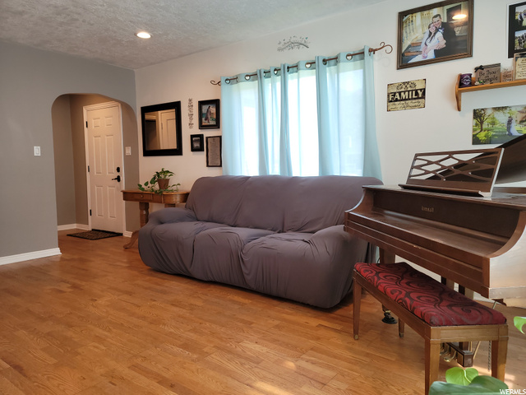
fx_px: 380
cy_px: 198
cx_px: 263
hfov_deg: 69.4
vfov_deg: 54.9
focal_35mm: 25
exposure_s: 1/60
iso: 50
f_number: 1.8
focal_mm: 7
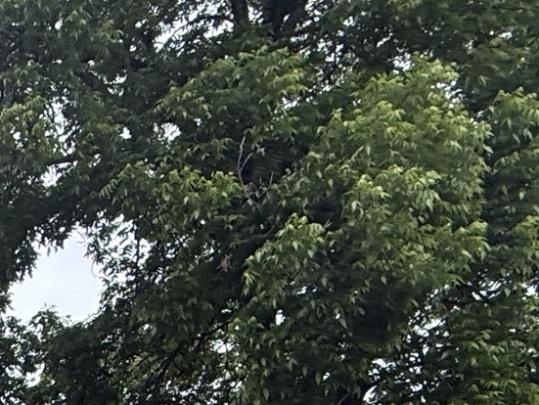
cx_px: -627
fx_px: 1215
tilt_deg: +9.4
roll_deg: +2.8
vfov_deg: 14.8
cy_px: 851
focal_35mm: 78
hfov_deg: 16.5
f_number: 2.2
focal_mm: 2.22
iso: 64
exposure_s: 1/219
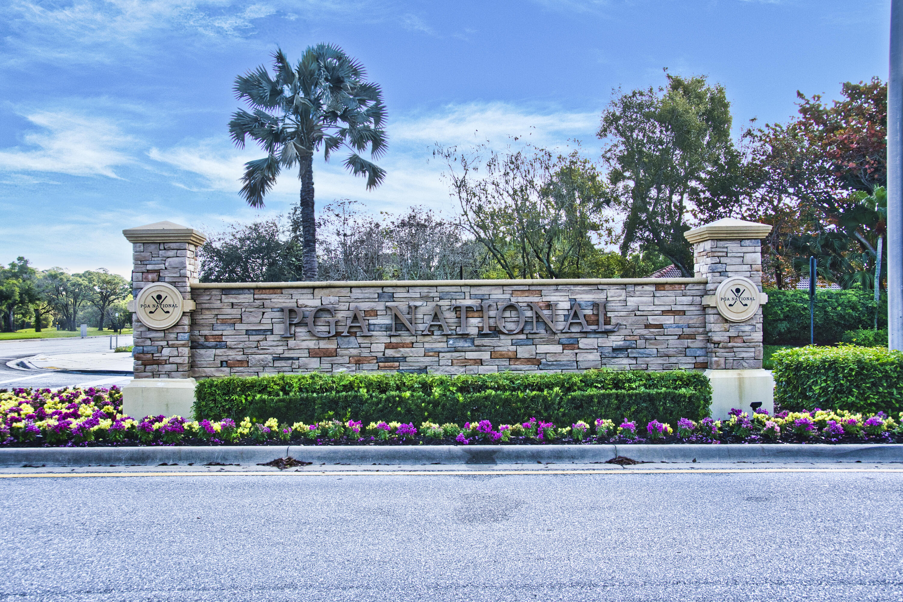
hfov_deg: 53.1
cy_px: 301
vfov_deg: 36.9
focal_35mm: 36
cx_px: 452
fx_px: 903
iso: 200
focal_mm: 24
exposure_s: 1/640
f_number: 5.6
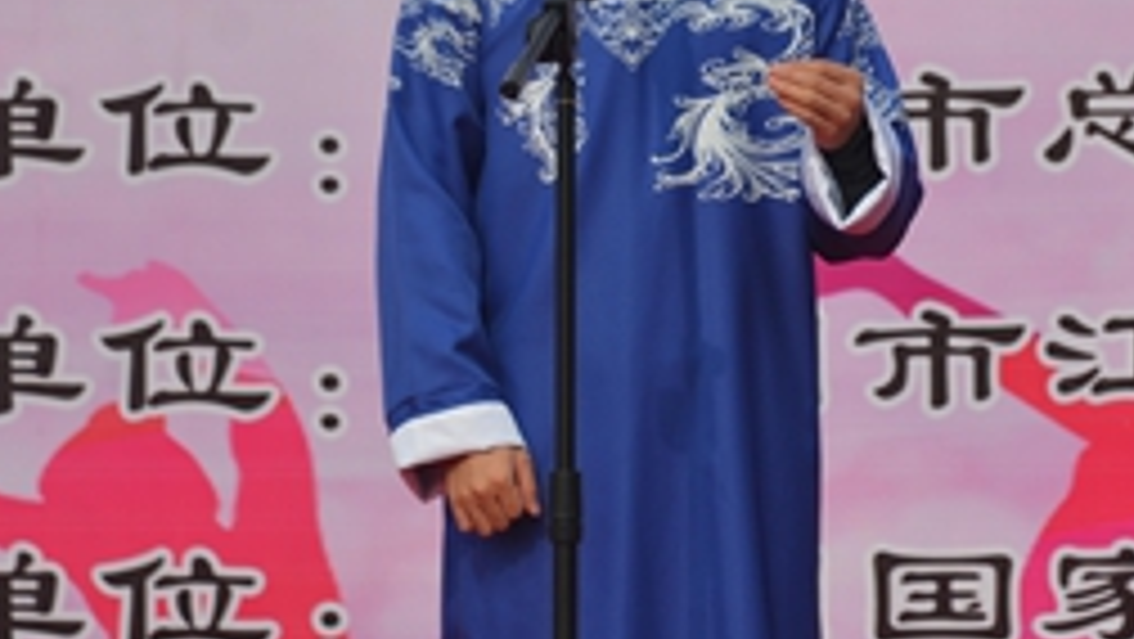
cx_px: 1094
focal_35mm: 560
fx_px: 16846
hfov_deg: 3.9
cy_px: 43
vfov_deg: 2.2
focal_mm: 180
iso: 100
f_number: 6.7
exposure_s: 1/750
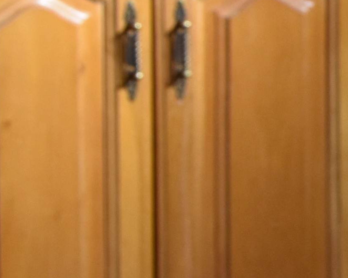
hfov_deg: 5.6
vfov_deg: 4.8
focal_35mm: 323
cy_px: -105
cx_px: 1012
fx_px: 3326
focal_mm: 32
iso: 800
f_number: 6.3
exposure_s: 1/160
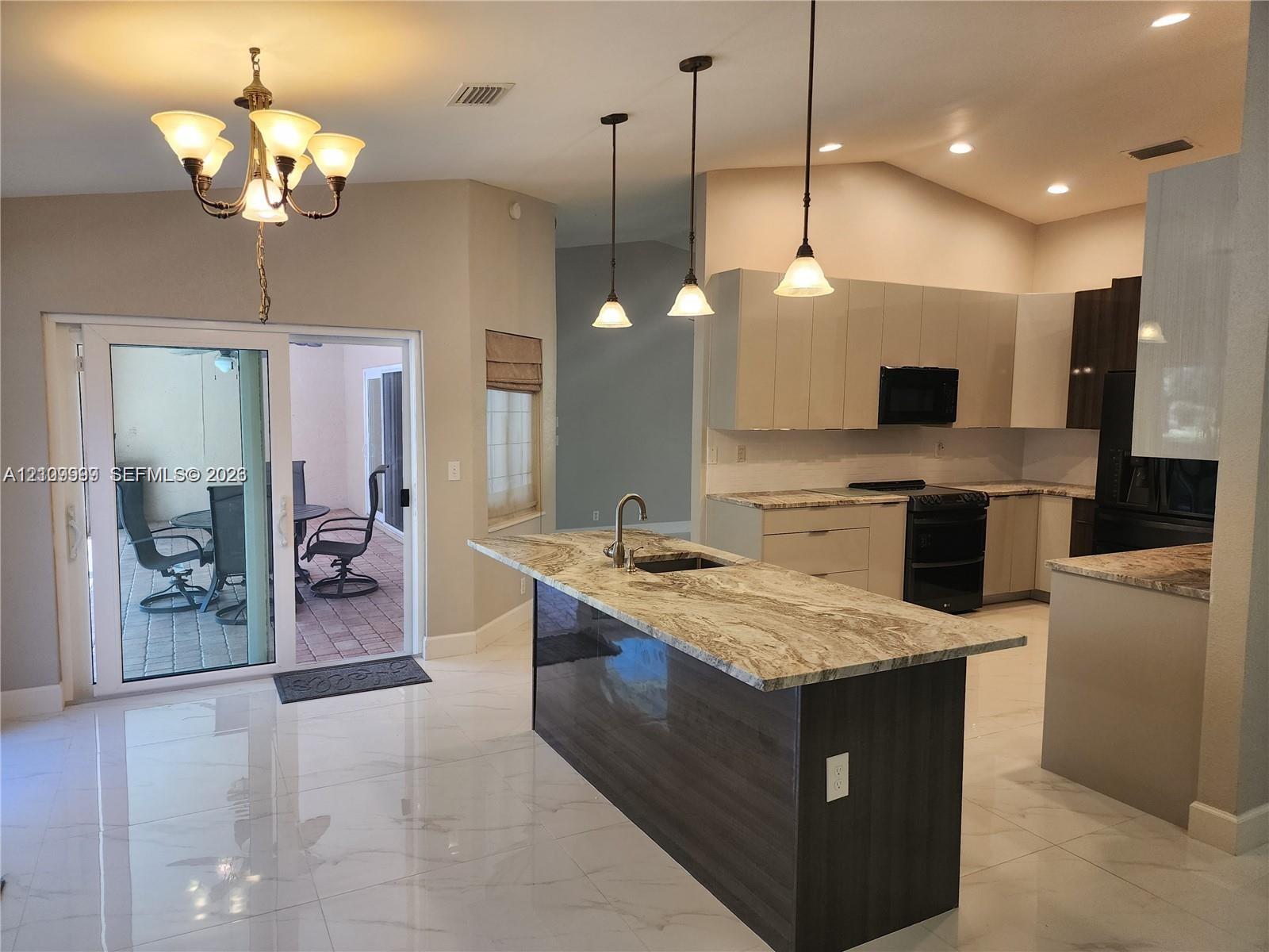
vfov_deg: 58.9
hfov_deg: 73.9
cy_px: 476
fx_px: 843
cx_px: 634
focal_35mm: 23
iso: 160
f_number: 1.8
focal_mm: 6.4
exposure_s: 1/120
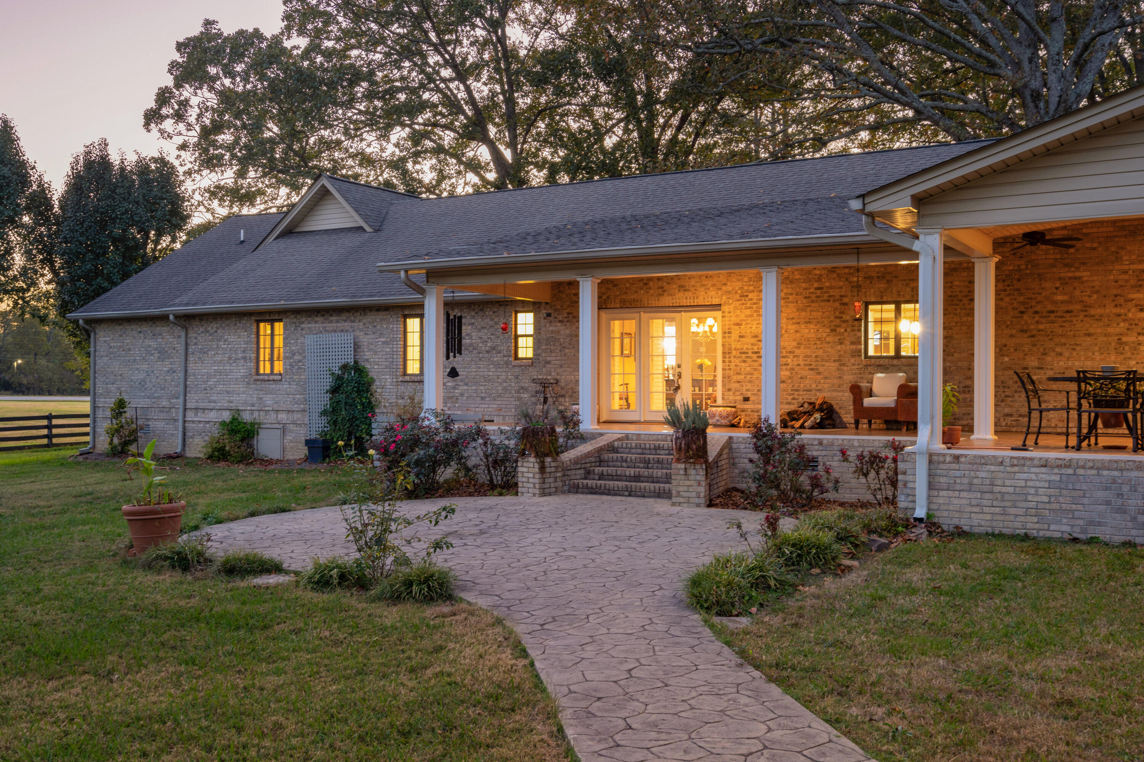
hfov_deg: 54.4
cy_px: 381
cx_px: 572
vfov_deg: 37.8
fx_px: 1112
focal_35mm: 35
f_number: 8
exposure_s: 1.6
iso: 320
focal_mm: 35
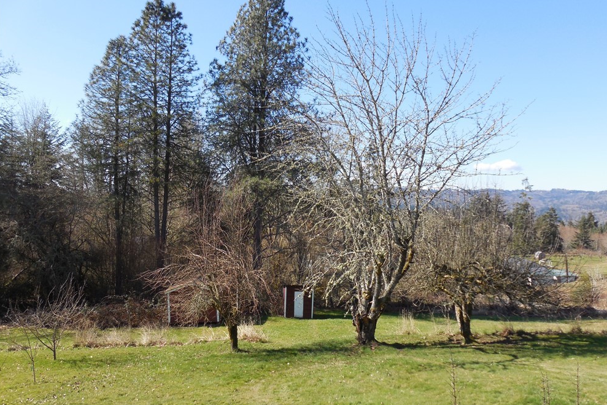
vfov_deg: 46.4
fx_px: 472
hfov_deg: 65.5
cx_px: 312
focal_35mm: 28
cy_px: 205
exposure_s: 1/640
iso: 125
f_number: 3.5
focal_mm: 4.6
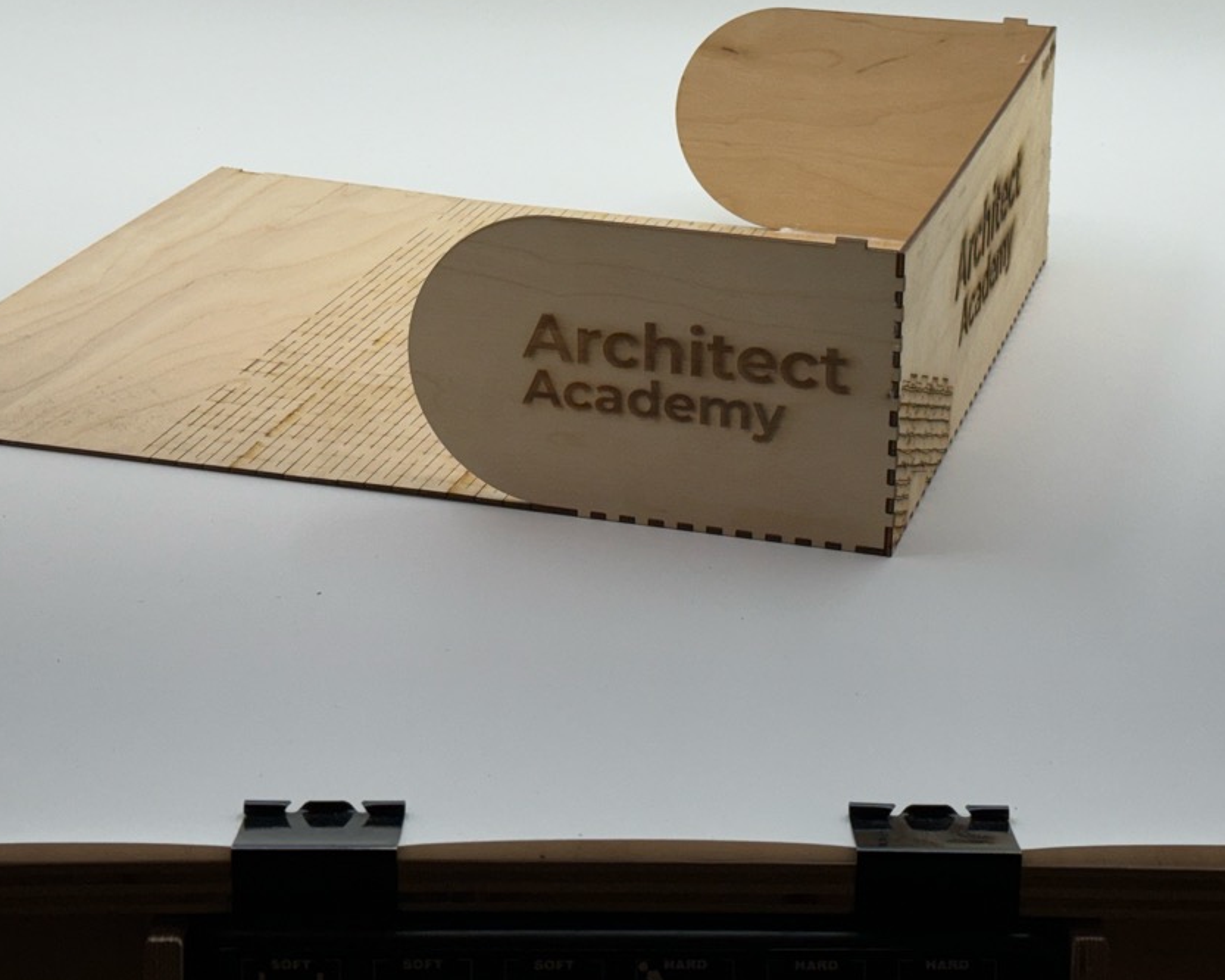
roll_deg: -0.5
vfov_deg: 21.2
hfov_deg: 26.4
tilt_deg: -18.9
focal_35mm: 72
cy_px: 313
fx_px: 2610
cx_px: 631
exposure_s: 1/430
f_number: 1.78
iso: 64
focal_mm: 6.86
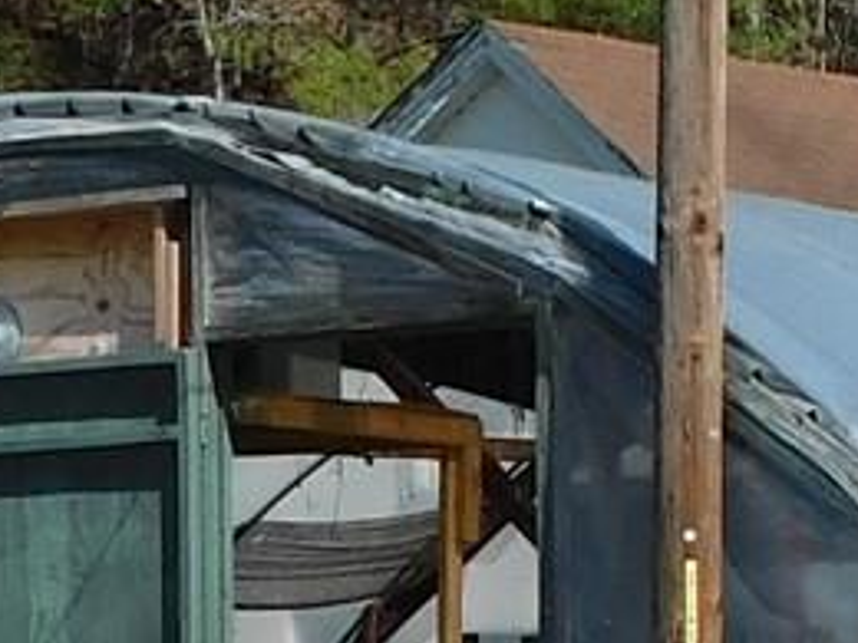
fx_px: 4486
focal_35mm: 181
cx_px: 980
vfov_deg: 8.0
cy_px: 1016
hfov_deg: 10.8
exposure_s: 1/500
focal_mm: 4
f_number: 6
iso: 125
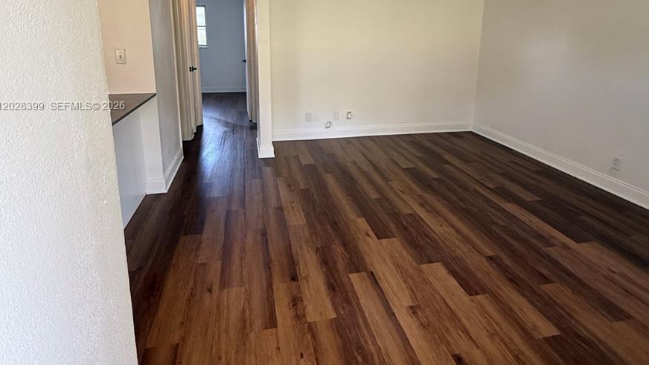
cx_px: 322
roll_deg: -1.0
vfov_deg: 52.0
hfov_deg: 83.9
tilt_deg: -10.0
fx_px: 361
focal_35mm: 21
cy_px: 107
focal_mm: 2.22
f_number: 2.2
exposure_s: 1/99
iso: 160
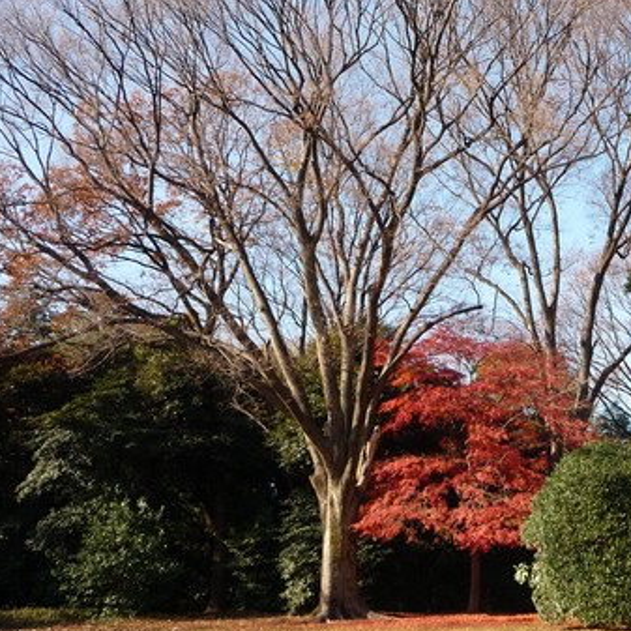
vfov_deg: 38.3
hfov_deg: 36.7
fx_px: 907
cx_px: 524
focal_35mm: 44
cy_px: 330
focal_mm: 4.7
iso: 100
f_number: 3.3
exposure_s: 1/320
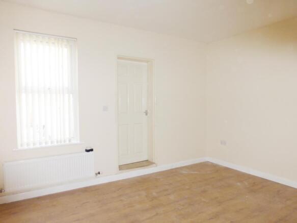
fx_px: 206
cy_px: 112
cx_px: 148
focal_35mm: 24
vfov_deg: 56.8
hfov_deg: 71.6
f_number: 3.3
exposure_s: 1/60
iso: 200
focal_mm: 4.3
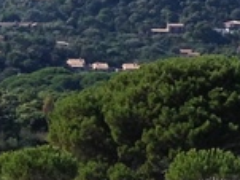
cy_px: 112
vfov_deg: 5.3
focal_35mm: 278
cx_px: 671
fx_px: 1926
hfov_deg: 6.6
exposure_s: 1/1416
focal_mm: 4.28
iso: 64
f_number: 2.4
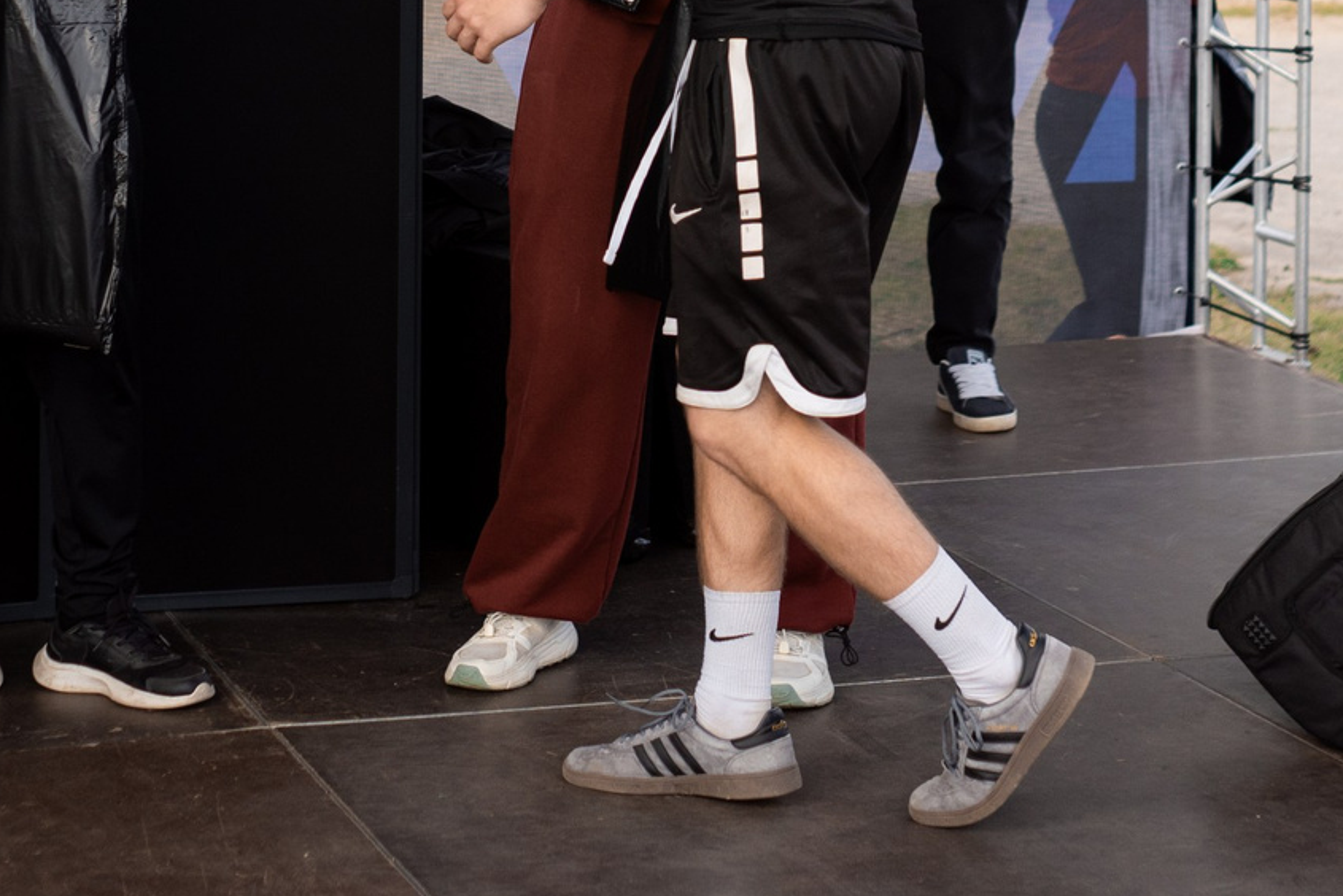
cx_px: 749
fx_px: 3956
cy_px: -269
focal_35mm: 106
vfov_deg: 12.5
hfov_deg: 19.3
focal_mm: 35
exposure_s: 1/800
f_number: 2.2
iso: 100
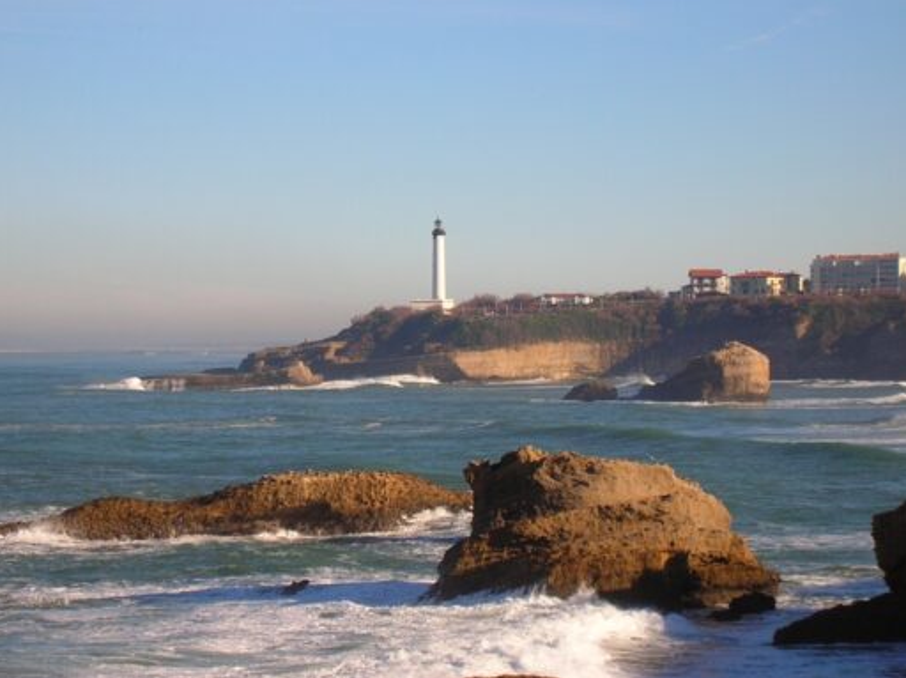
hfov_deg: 16.0
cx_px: 439
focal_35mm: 123
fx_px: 3216
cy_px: 282
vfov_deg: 12.0
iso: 50
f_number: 4.9
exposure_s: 1/378
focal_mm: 17.4
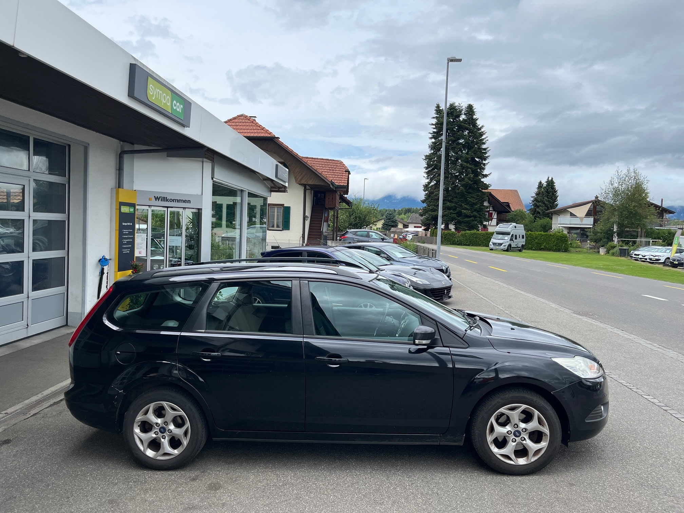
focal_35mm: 26
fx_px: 514
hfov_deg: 67.3
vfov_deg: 53.1
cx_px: 342
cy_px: 256
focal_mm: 5.1
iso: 50
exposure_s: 1/3311
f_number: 1.6
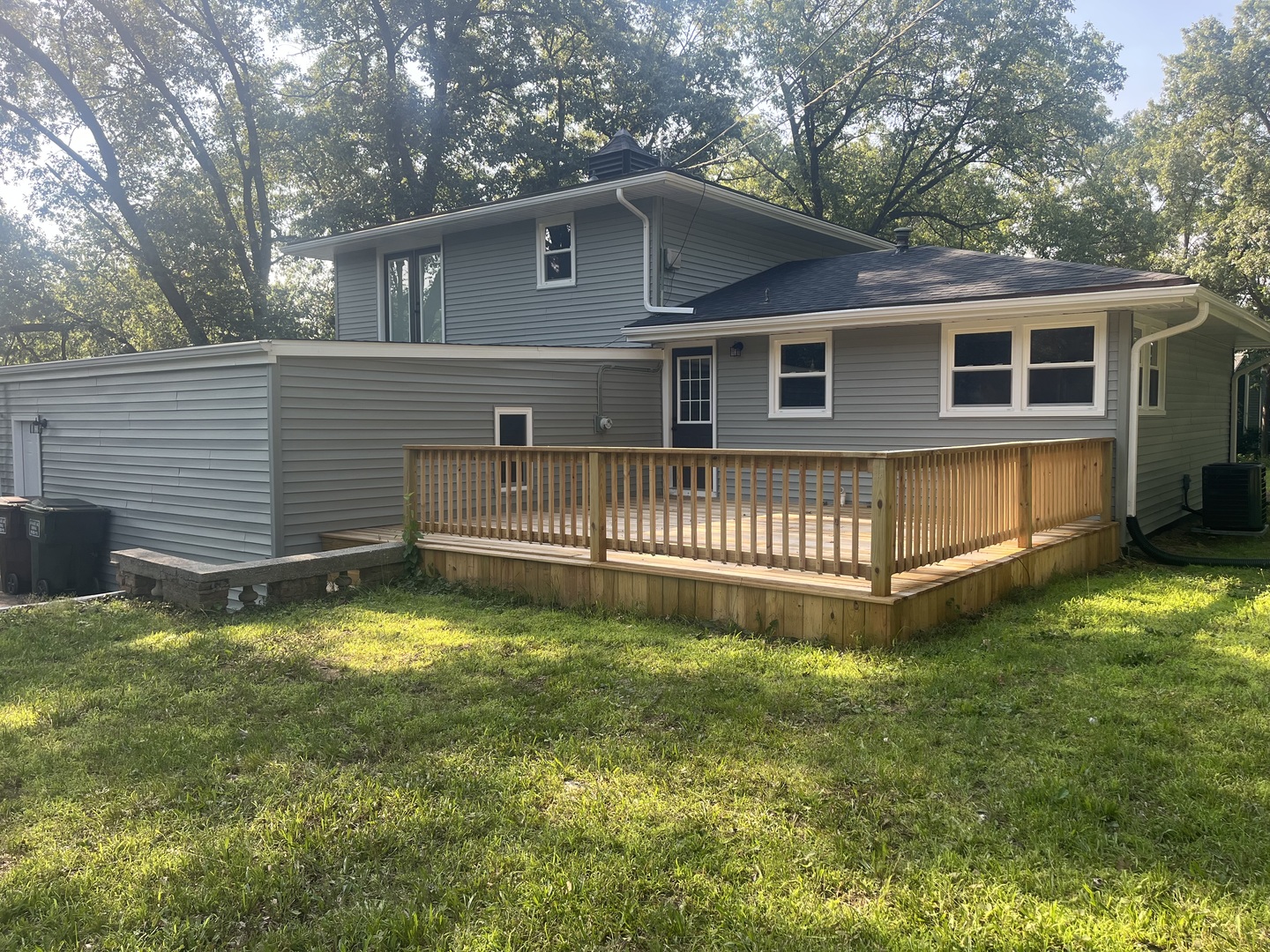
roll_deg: +0.6
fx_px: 954
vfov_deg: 53.1
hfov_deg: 67.3
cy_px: 476
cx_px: 635
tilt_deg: -3.1
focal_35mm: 26
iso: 50
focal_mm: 5.1
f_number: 1.6
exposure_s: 1/618
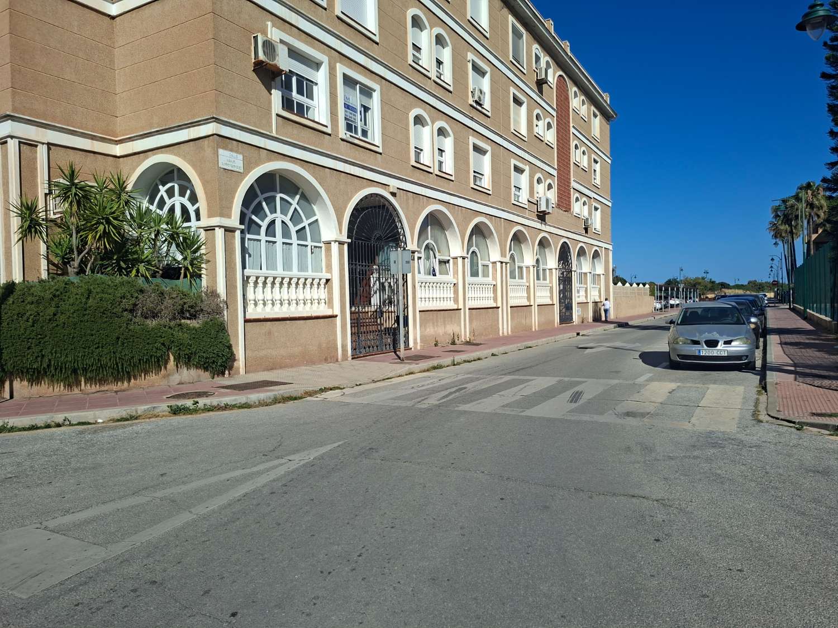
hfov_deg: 73.9
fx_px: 557
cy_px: 314
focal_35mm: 23
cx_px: 419
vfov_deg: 58.9
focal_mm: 5.54
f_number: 1.8
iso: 50
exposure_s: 1/2740
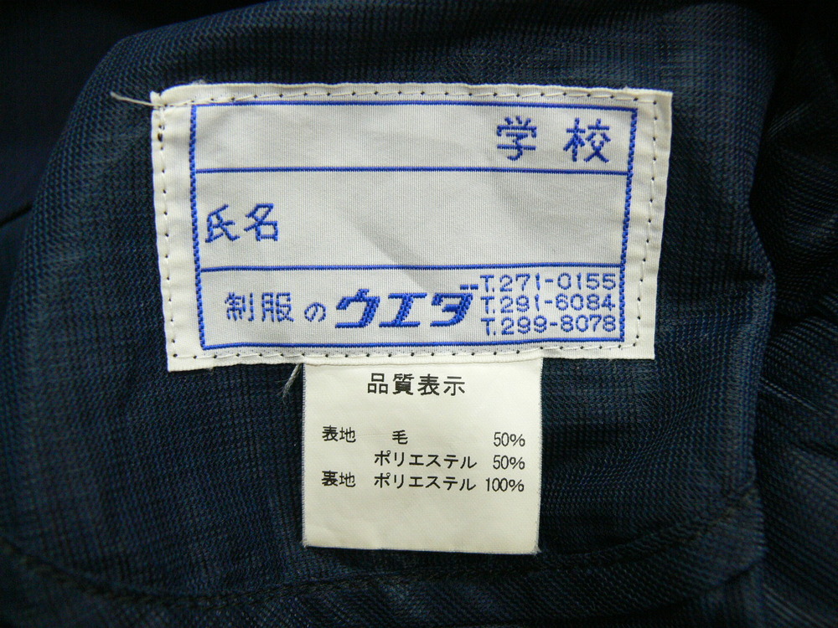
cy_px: 314
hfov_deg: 52.6
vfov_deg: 40.7
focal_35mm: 35
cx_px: 419
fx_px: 847
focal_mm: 7.4
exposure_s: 1/25
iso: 200
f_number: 2.8
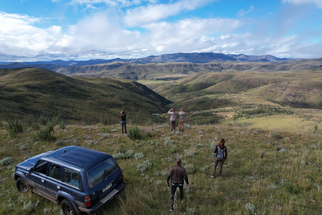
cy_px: 108
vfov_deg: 57.2
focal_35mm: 22
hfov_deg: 78.6
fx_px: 197
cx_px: 161
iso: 100
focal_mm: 8.38
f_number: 2.8
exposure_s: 1/1250
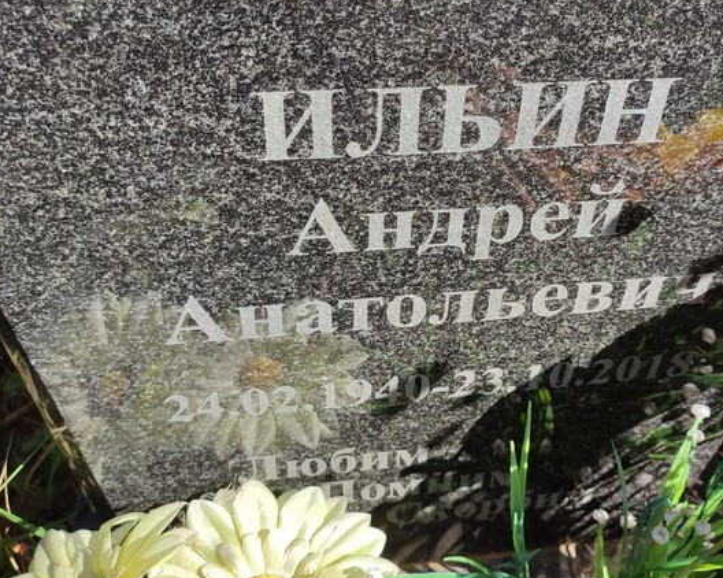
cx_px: 404
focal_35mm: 37
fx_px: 791
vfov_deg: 40.0
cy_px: 249
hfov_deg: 49.0
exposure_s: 1/470
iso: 50
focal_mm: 6.04
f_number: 1.9
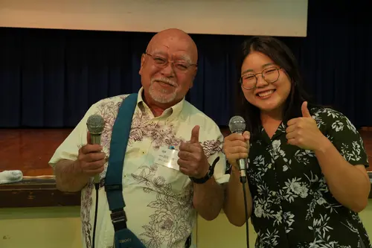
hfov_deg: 37.9
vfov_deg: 25.7
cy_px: 124
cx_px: 186
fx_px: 542
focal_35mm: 52
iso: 400
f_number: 5.6
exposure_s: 1/60
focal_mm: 35
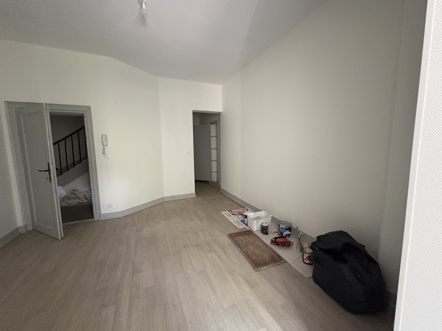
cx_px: 221
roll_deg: +0.9
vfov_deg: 85.7
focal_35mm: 14
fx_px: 179
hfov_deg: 102.1
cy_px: 166
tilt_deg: -6.0
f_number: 2.2
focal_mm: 2.22
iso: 800
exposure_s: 1/51
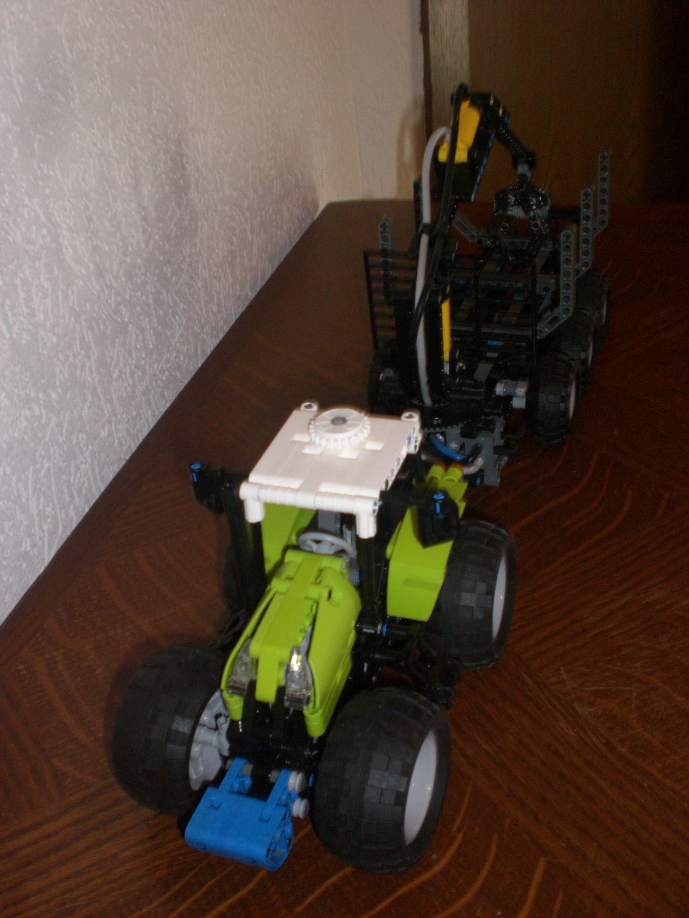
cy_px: 459
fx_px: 1008
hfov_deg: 37.7
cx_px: 344
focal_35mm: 38
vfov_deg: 49.0
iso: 200
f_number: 3.1
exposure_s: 1/30
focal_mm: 6.3
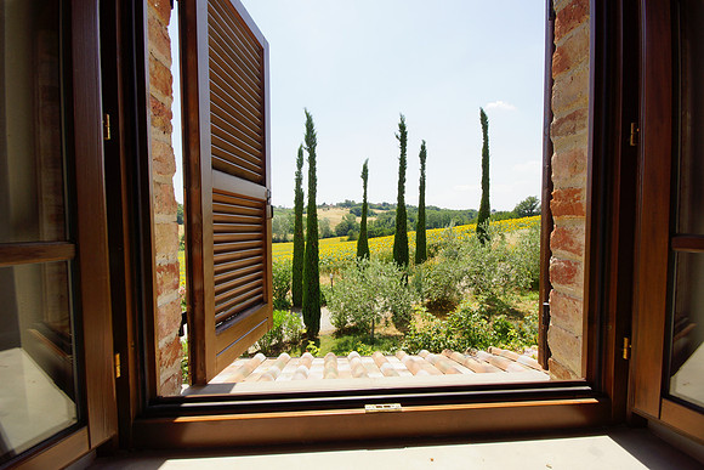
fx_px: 293
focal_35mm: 15
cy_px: 235
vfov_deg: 77.4
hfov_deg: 100.4
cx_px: 352
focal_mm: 10
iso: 100
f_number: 13
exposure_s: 1/100
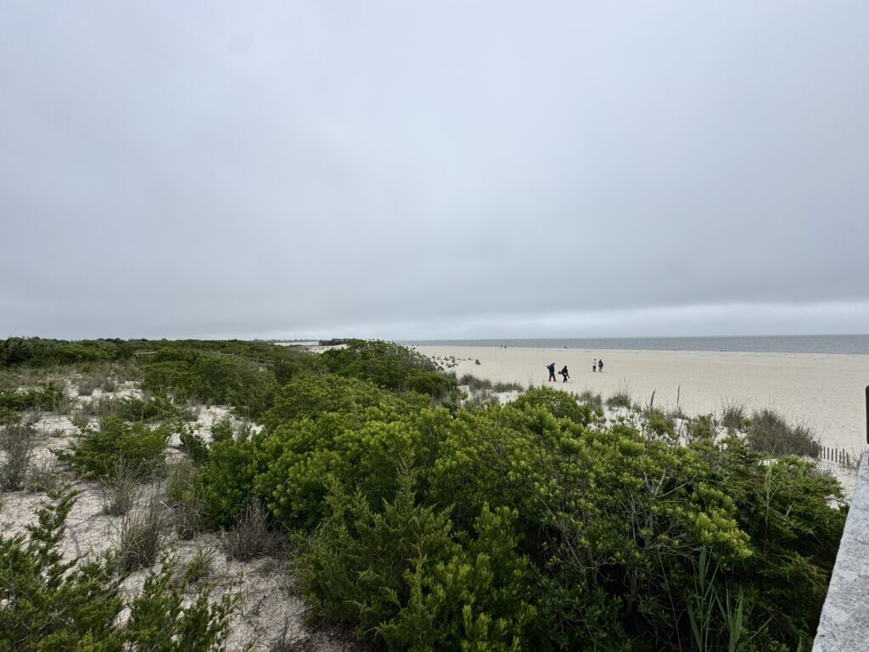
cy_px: 326
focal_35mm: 14
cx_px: 434
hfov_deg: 102.1
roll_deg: +0.7
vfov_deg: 85.7
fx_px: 351
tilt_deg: +1.1
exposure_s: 1/2985
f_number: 2.2
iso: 50
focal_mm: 2.22
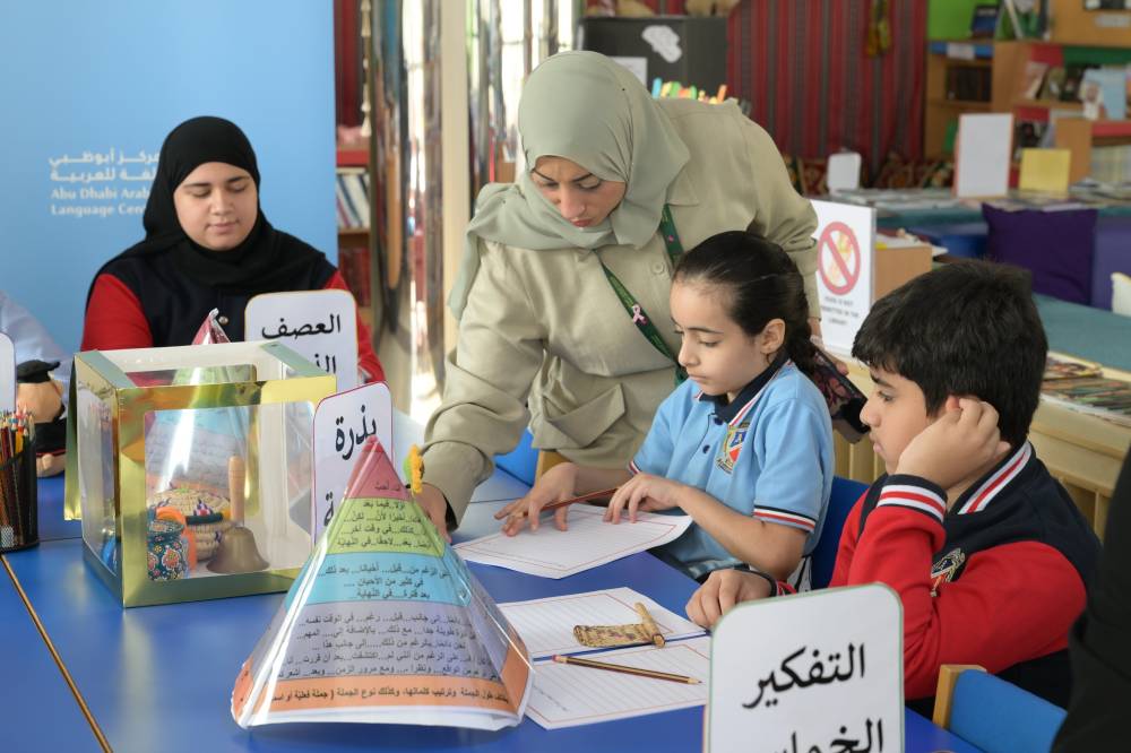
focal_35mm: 70
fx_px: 2198
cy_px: 376
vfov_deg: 19.4
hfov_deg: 28.9
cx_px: 566
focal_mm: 70
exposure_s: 1/100
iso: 1250
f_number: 7.1
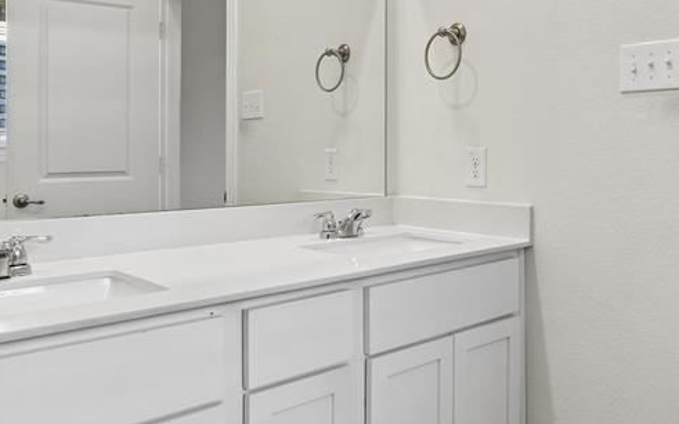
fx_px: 629
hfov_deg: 56.0
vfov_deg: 37.0
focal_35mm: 34
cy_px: 151
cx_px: 425
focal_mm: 16
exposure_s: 1/30
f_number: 8
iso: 320
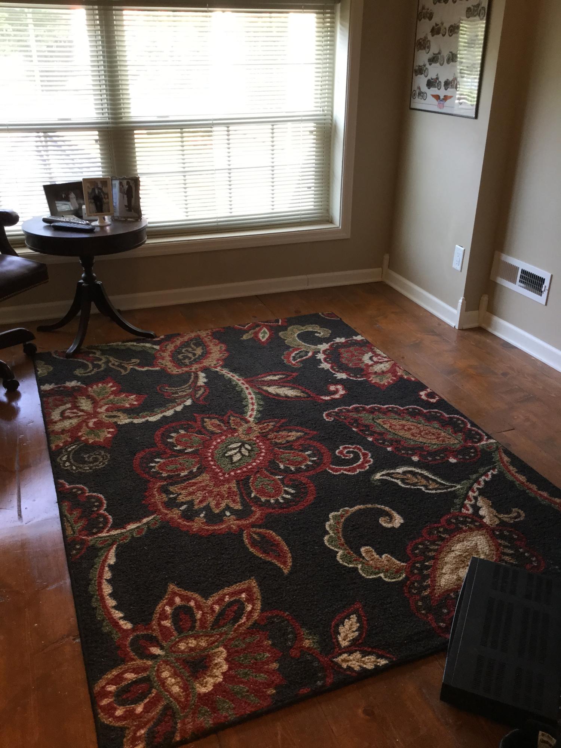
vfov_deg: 58.4
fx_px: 670
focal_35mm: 31
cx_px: 280
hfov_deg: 45.4
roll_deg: -1.5
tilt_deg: -24.0
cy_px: 374
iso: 50
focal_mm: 3.3
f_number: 2.4
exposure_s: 1/30
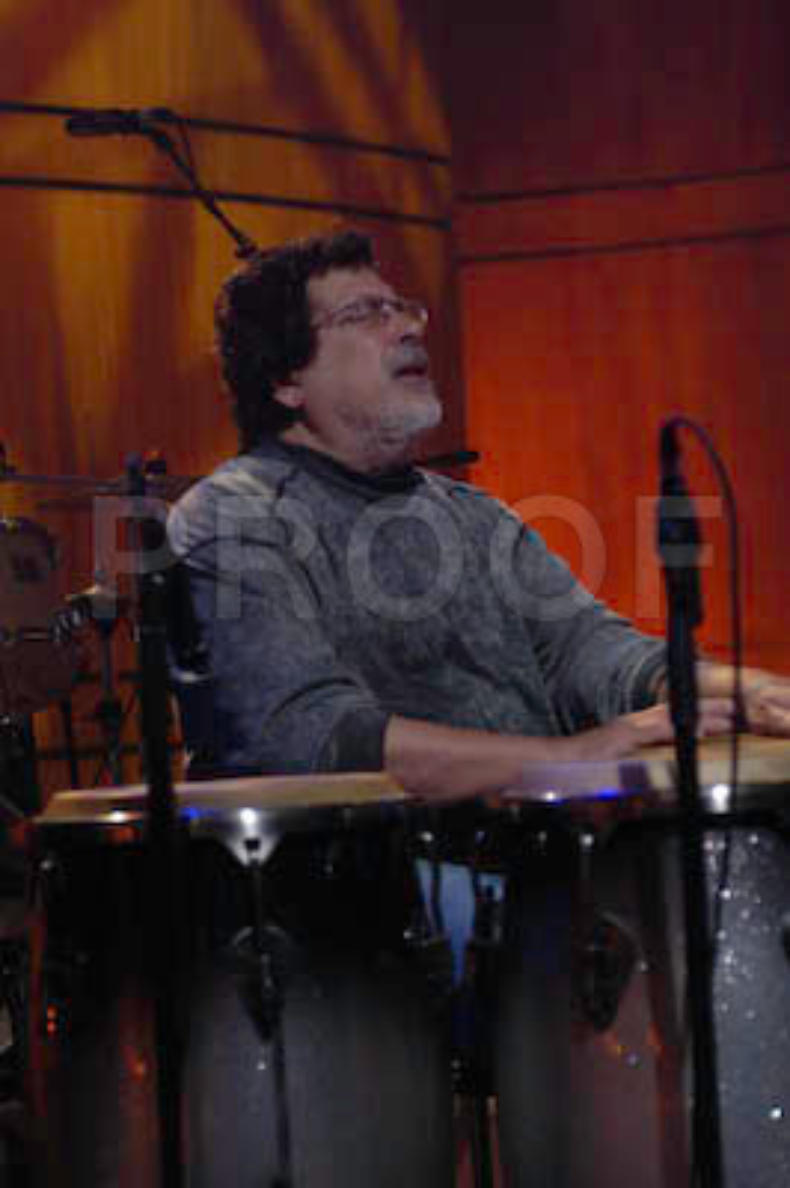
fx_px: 3462
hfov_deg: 13.0
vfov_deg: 19.5
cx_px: 395
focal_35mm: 105
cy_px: 594
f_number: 3.2
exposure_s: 1/200
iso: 800
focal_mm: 70
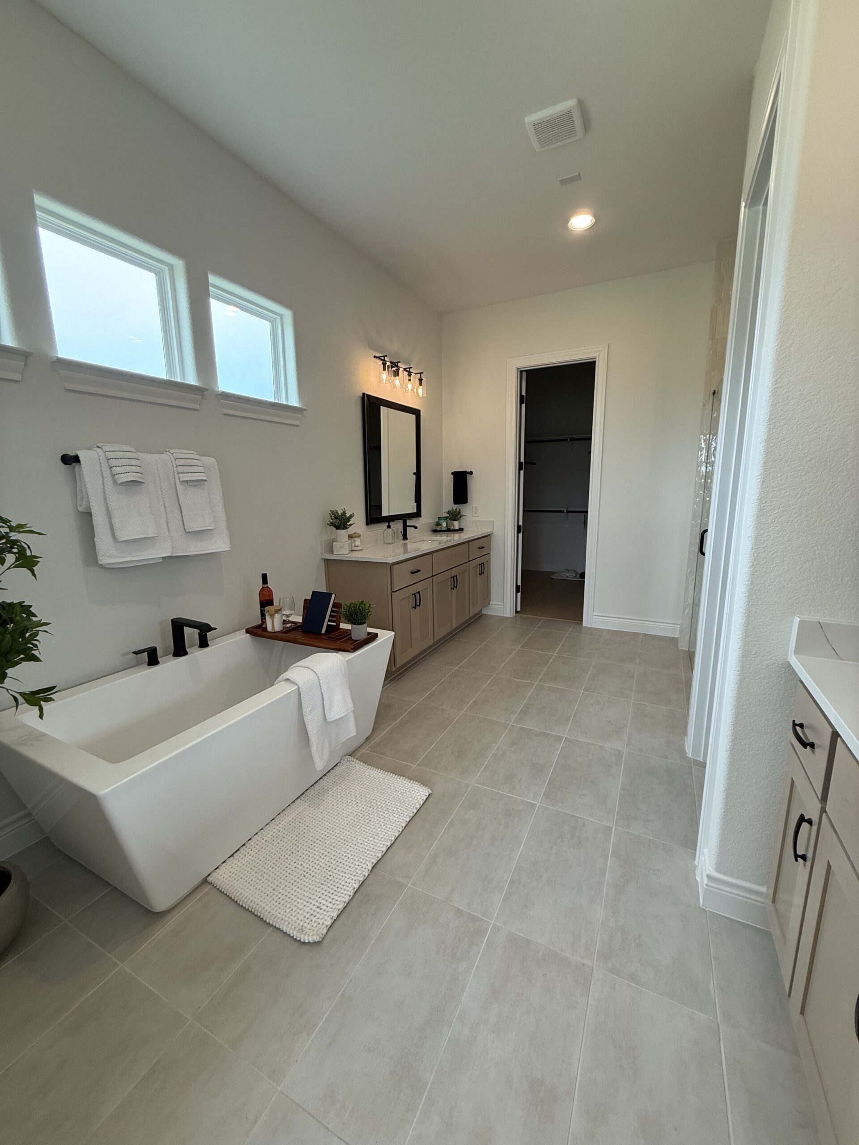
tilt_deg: -11.0
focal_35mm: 14
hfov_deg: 85.7
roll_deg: +0.2
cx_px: 430
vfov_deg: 102.1
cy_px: 572
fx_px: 463
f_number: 2.2
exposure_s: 1/120
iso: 125
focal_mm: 2.22
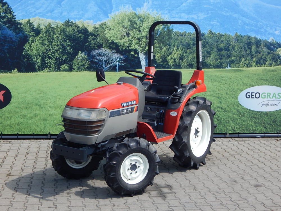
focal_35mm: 54
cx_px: 140
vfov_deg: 27.0
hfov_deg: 35.5
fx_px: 438
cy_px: 106
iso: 125
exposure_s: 1/800
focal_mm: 9.7
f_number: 3.8
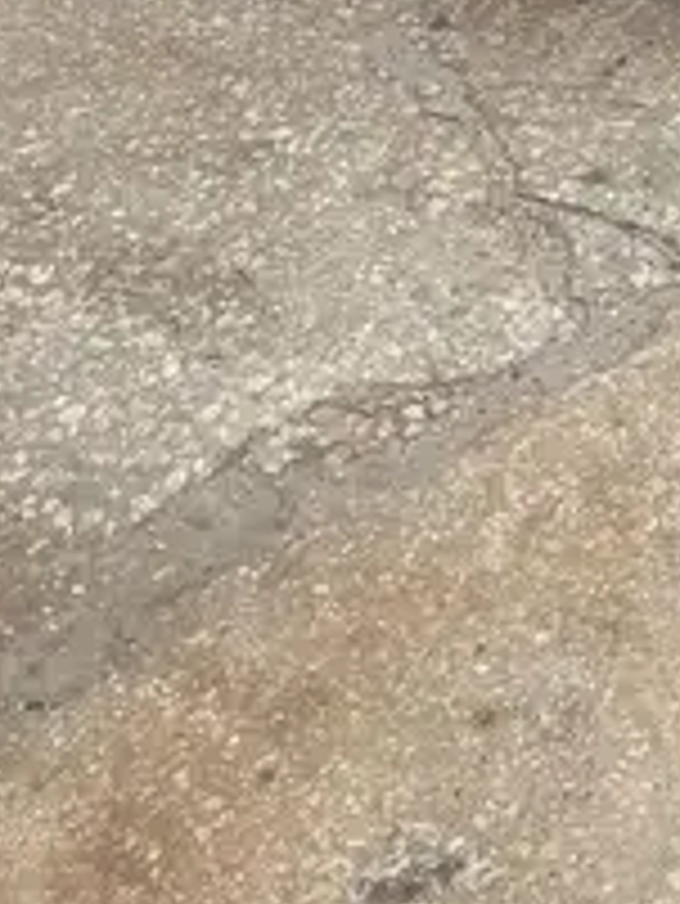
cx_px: 847
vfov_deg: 18.1
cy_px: -501
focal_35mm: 95
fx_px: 2486
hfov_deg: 15.0
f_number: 1.6
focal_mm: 5.1
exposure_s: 1/3049
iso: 50
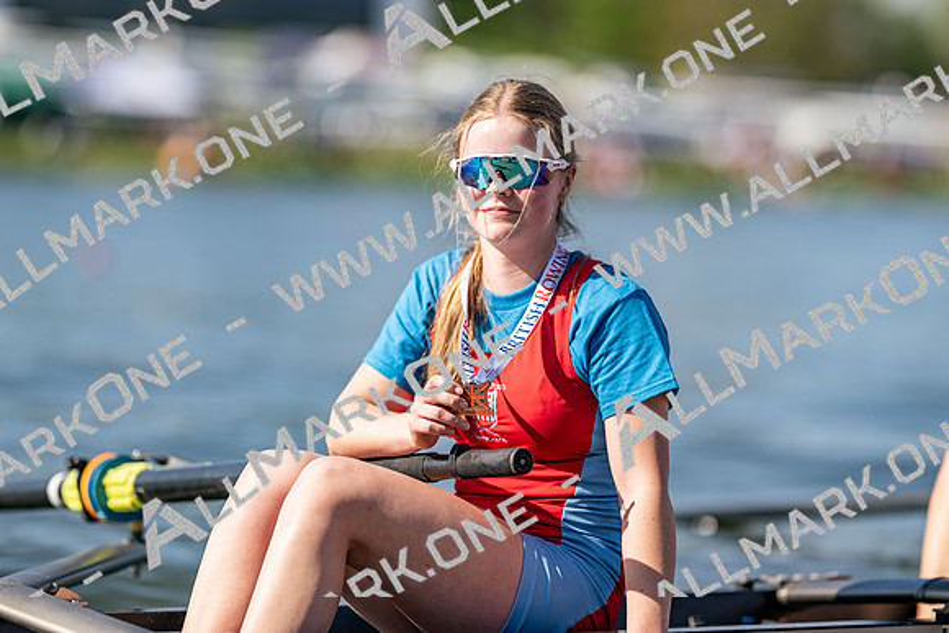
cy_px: 316
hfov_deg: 15.2
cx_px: 474
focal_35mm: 135
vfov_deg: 10.2
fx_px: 3559
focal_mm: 135
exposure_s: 1/3200
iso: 64
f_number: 1.8
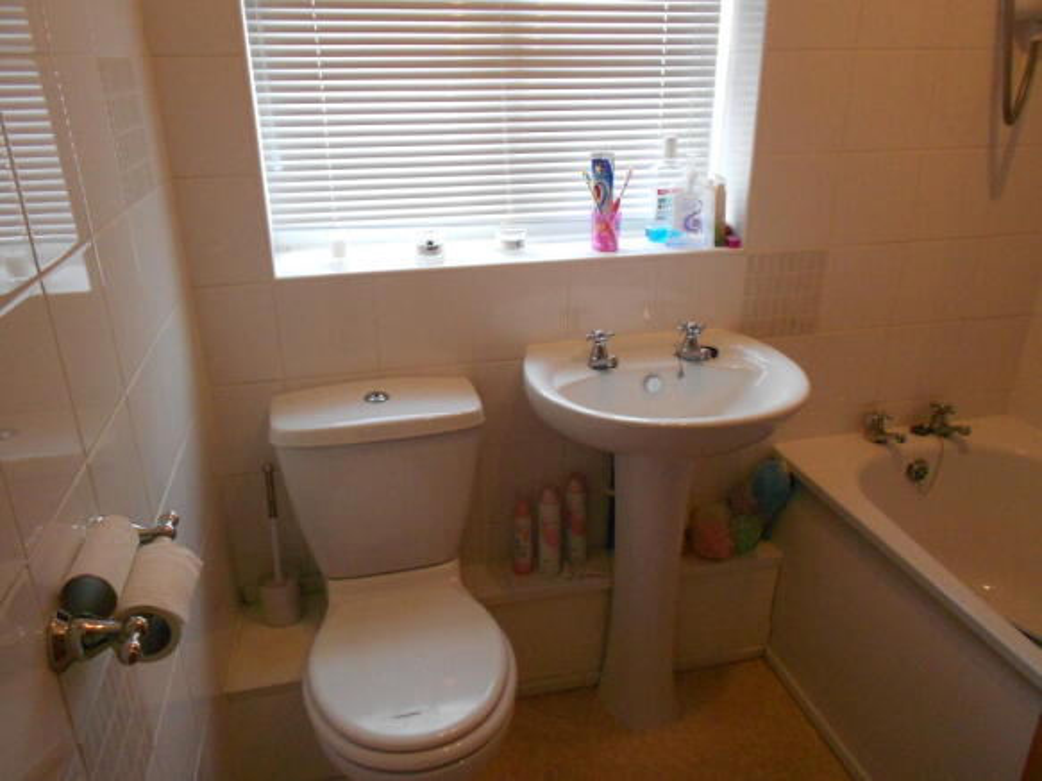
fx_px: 782
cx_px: 521
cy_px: 390
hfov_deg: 67.3
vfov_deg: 53.0
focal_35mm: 26
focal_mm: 4.6
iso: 400
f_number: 3.2
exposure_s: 1/80
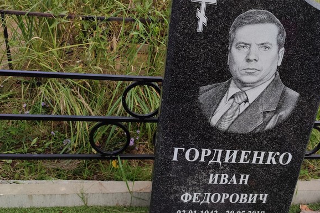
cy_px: 85
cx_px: 198
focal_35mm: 36
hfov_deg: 52.6
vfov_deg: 36.7
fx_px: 320
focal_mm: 6.04
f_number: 1.9
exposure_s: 1/355
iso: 50
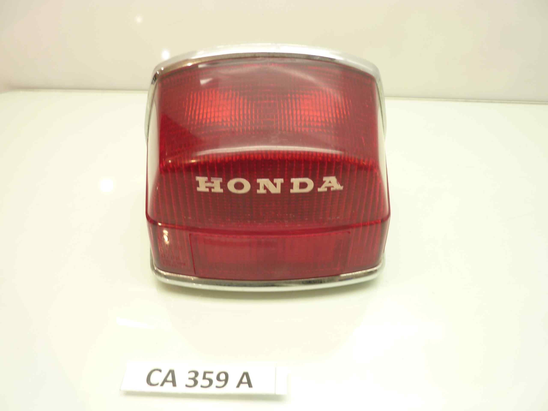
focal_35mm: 25
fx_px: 396
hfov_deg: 69.4
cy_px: 206
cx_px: 274
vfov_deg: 54.9
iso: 80
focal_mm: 4.1
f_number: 3.3
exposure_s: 1/8
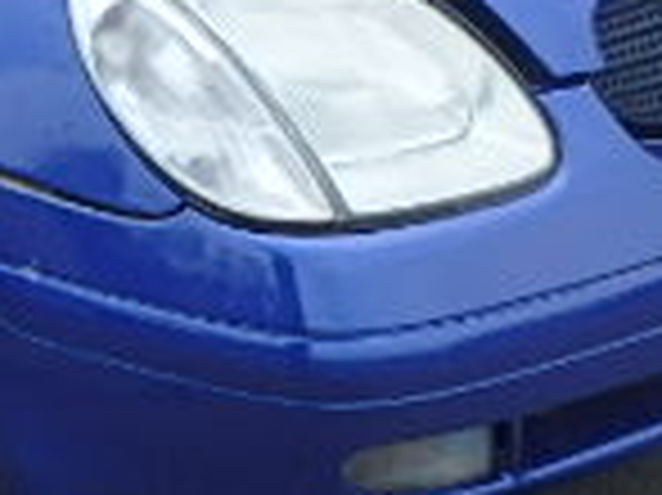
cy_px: -166
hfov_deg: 13.0
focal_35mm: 148
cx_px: -149
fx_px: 2828
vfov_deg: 9.8
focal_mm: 6
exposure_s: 1/80
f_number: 4.9
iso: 125
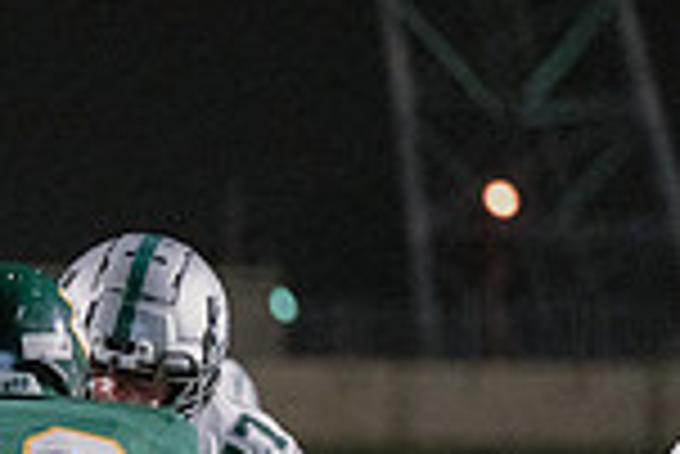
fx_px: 10002
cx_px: -621
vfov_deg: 2.6
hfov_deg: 3.9
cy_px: 614
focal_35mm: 529
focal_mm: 134
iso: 6400
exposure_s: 1/1000
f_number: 2.8
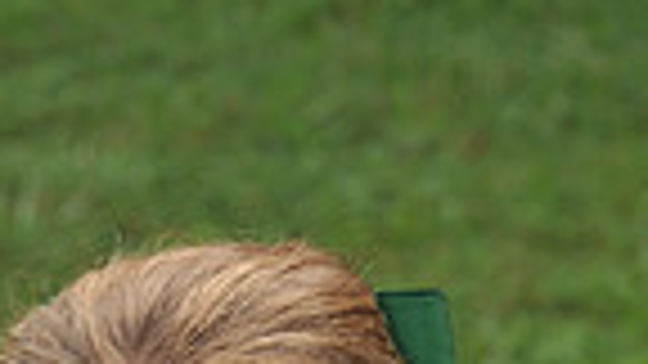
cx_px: 243
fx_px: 9072
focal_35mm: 528
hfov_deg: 4.1
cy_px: 1002
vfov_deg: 2.3
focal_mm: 125
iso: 200
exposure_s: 1/100
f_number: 10
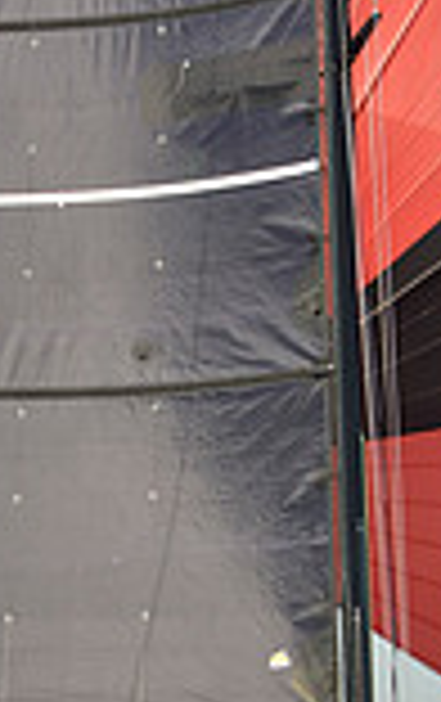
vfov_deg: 7.9
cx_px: 302
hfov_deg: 5.0
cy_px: 538
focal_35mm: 265
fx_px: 5077
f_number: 6.3
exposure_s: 1/1250
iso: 200
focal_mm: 70
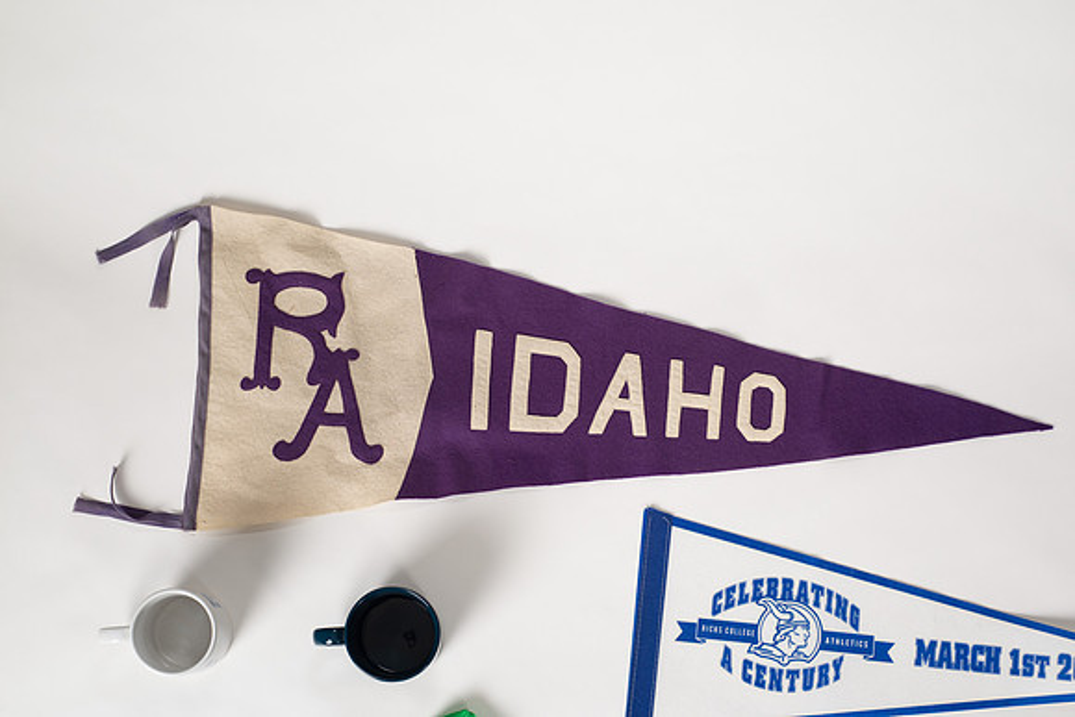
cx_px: 538
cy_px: 358
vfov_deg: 27.0
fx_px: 1493
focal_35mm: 50
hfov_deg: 39.6
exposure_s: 1/125
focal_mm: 50
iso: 100
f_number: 6.3
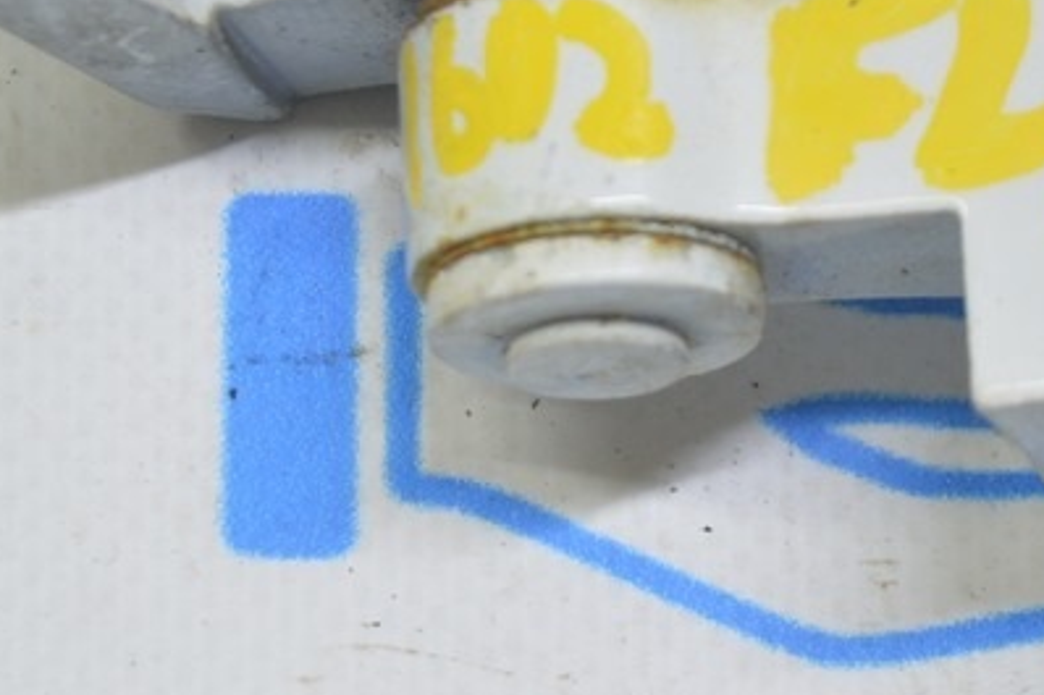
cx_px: 653
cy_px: 138
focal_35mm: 212
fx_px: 6153
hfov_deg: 9.7
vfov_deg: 6.5
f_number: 5.6
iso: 400
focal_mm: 55
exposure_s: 1/20
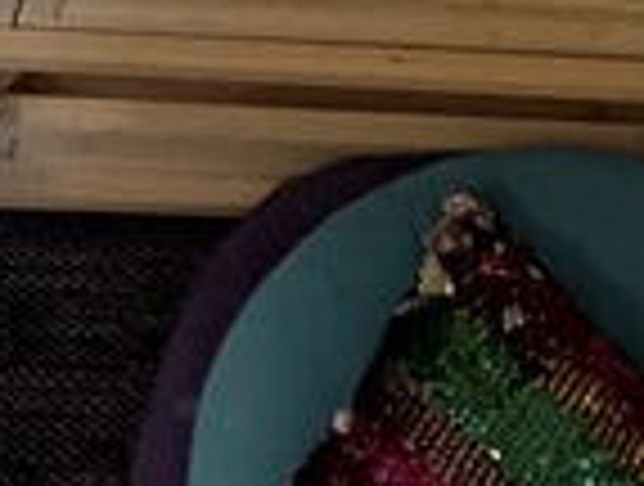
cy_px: -904
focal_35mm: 100
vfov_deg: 10.8
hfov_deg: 19.4
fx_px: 1865
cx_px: 122
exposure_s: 1/60
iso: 250
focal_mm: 2.22
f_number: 2.2
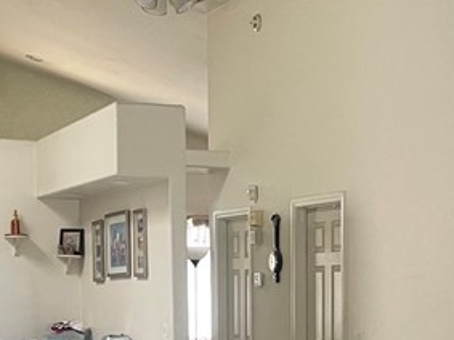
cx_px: 343
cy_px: 398
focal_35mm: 94
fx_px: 1232
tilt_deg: -4.2
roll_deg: +0.4
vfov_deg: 15.2
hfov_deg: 20.7
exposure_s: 1/76
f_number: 1.6
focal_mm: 4.2
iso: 125
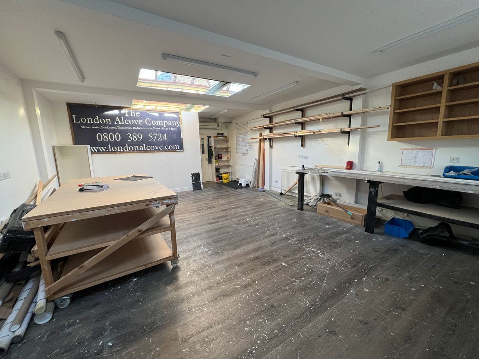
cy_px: 180
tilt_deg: -8.9
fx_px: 180
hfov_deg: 106.2
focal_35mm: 13
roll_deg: +1.2
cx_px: 240
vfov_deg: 89.9
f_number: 1.8
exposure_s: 1/99
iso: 200
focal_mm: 1.57
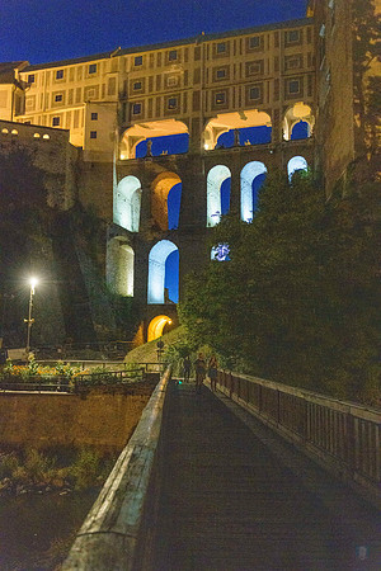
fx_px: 571
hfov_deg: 36.9
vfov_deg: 53.1
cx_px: 190
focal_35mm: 36
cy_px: 286
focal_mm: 36
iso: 8000
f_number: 3.5
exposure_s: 1/80
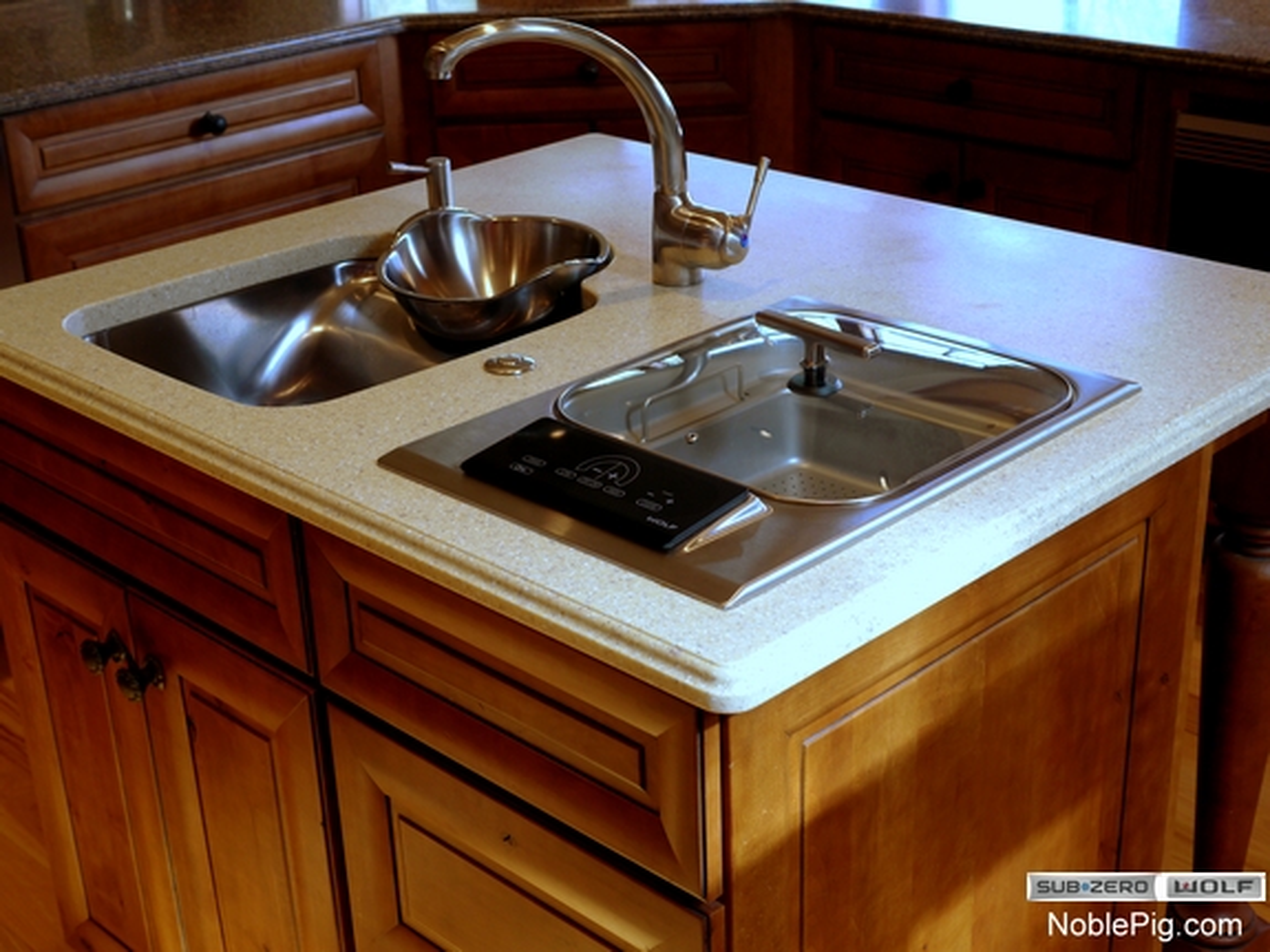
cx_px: 635
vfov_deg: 29.1
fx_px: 1834
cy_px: 476
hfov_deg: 38.2
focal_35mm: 50
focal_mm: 25
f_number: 4.5
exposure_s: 1/30
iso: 200
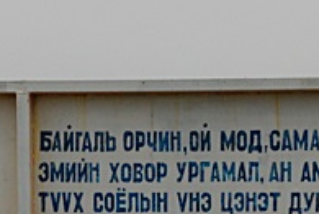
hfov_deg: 5.8
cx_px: 175
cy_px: 330
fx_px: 3171
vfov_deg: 3.9
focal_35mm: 357
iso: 400
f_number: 6.3
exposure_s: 1/1250
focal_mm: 58
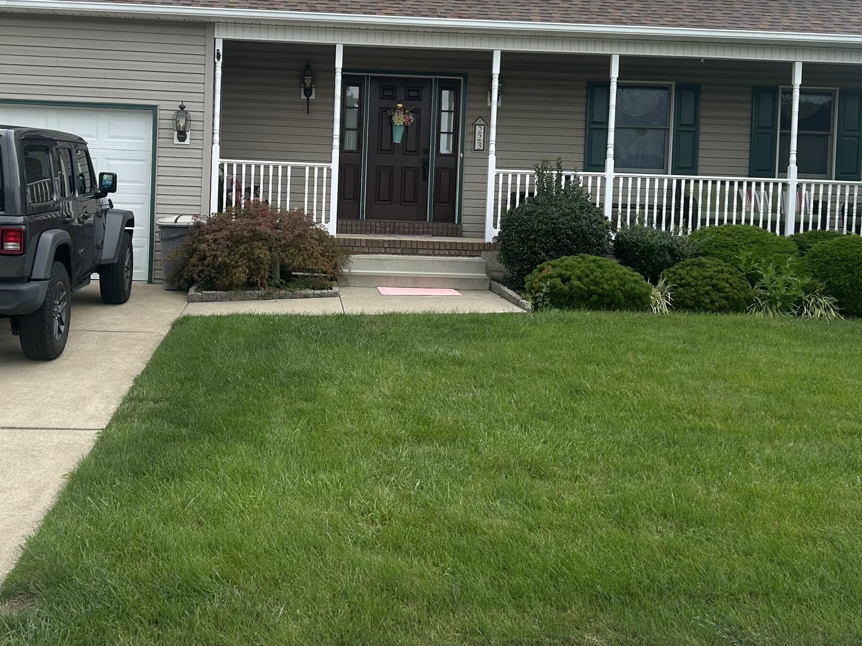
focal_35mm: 43
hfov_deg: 43.6
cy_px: 236
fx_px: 1071
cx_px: 346
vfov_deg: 33.4
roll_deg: -1.8
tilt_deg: -2.2
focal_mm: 5.7
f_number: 1.5
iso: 50
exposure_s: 1/909
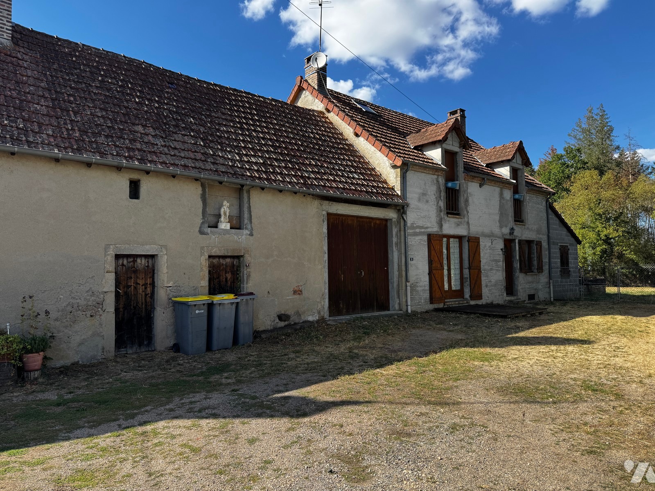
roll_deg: +1.2
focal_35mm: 24
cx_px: 328
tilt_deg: +3.5
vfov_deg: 56.8
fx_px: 454
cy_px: 246
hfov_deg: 71.6
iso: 80
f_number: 1.78
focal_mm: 6.76
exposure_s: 1/1980
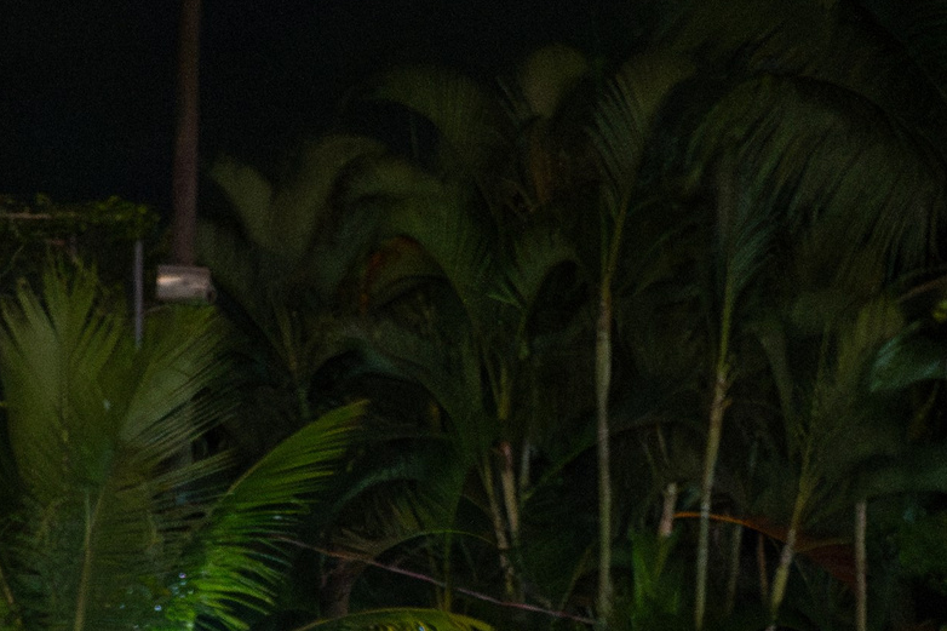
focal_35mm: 118
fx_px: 3103
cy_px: 1034
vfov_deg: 11.0
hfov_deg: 17.3
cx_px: 301
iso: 4000
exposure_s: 1/640
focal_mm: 35
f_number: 2
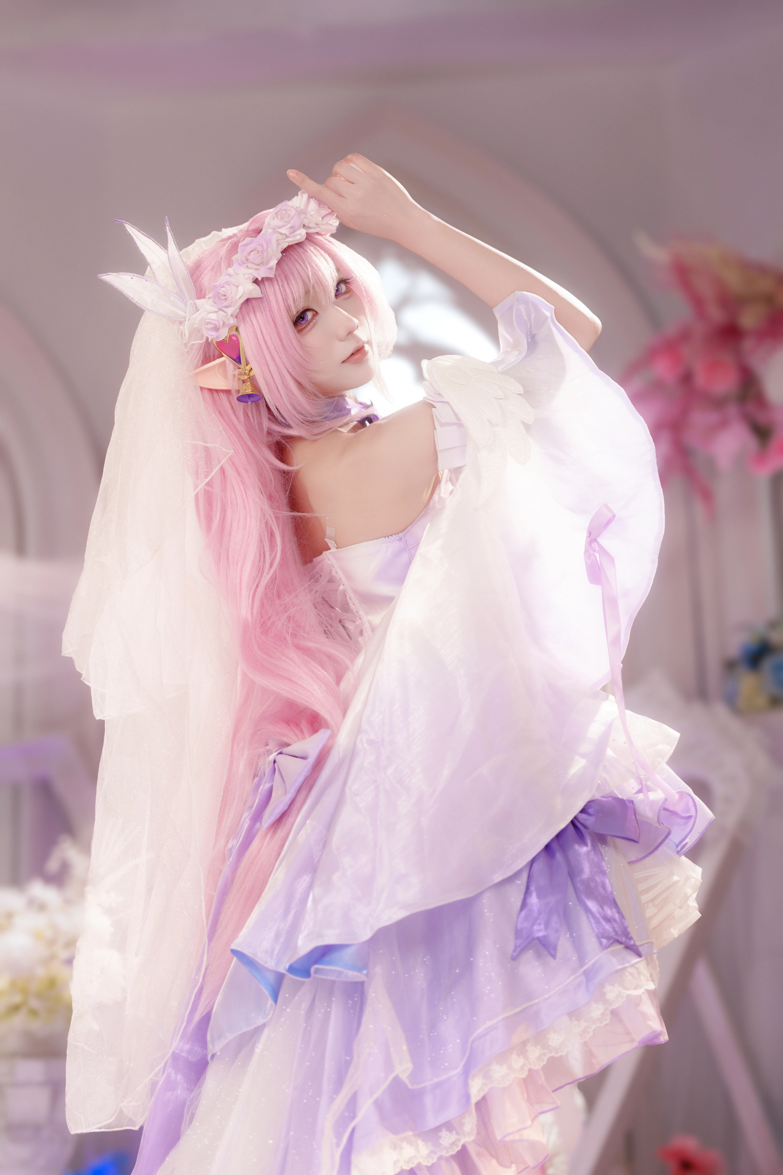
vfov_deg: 34.5
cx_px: 392
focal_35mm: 58
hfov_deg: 23.4
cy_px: 588
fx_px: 1892
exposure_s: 1/125
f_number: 2.8
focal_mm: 58
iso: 250
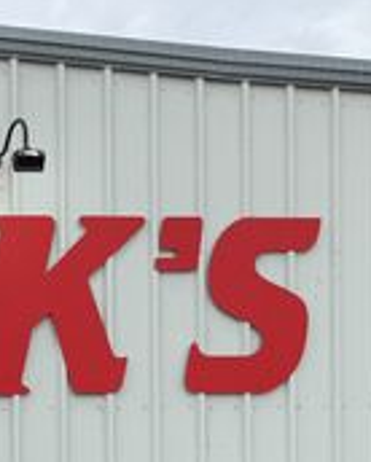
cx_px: -347
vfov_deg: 20.3
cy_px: 586
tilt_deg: -1.8
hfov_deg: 14.8
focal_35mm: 87
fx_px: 1192
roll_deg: +0.9
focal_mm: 6.76
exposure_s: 1/1250
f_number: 1.78
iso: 80
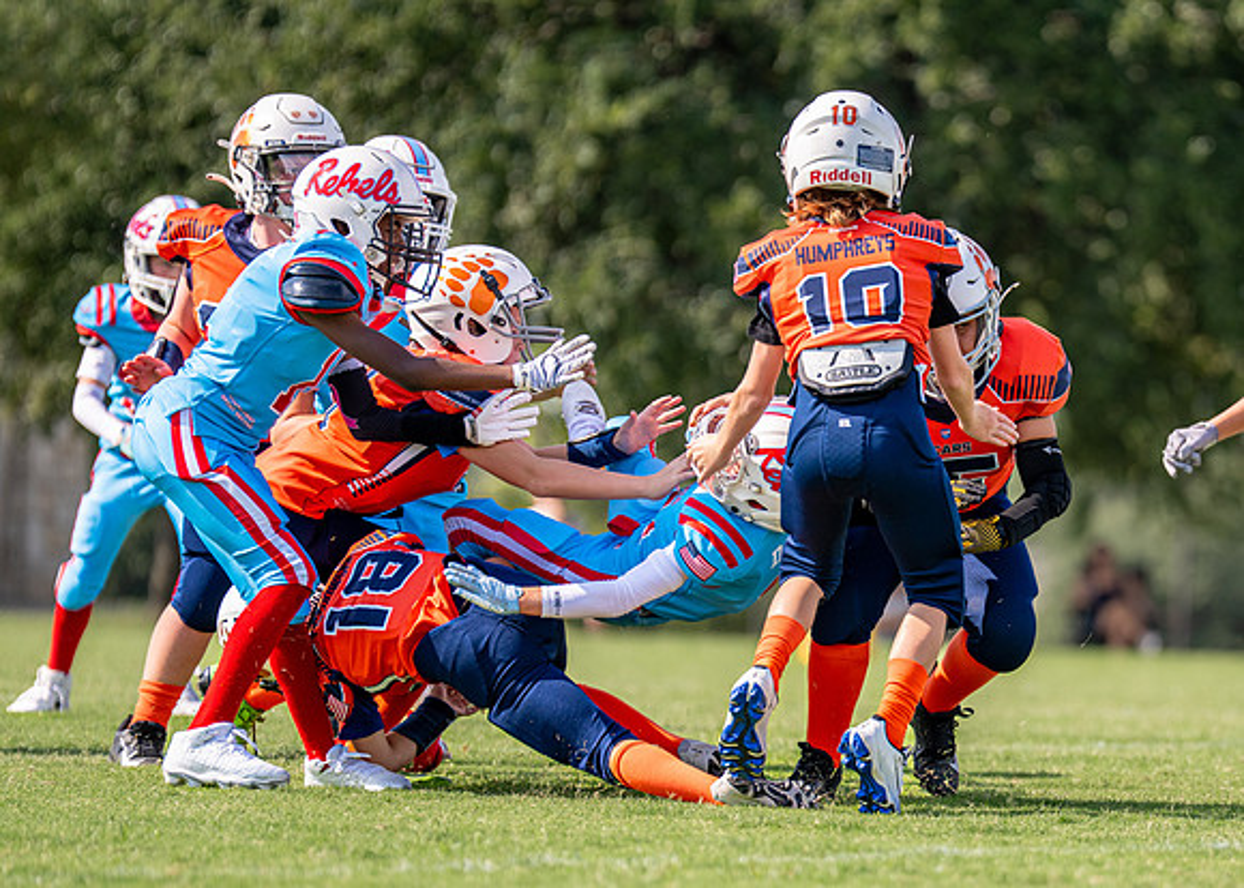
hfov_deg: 6.4
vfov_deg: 4.6
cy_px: 575
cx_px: 995
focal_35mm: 316
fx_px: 11169
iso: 125
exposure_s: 1/2000
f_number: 2.8
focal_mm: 200
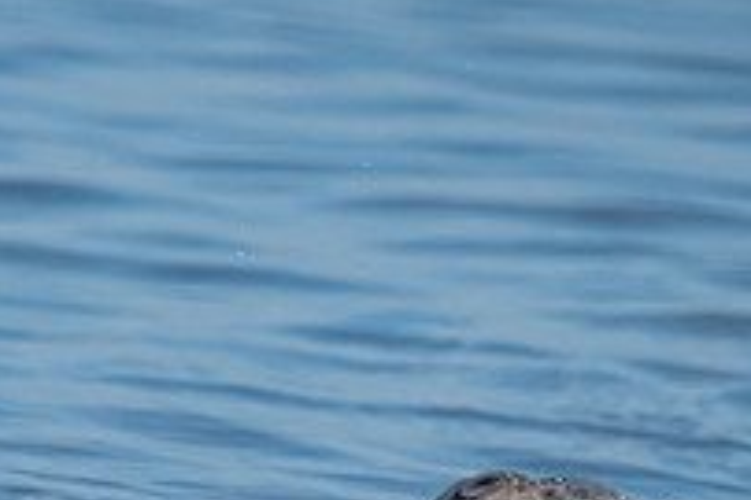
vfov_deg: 0.5
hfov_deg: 0.8
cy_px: 524
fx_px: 55111
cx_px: 782
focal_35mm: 2644
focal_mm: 420
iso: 500
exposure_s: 1/1600
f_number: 8
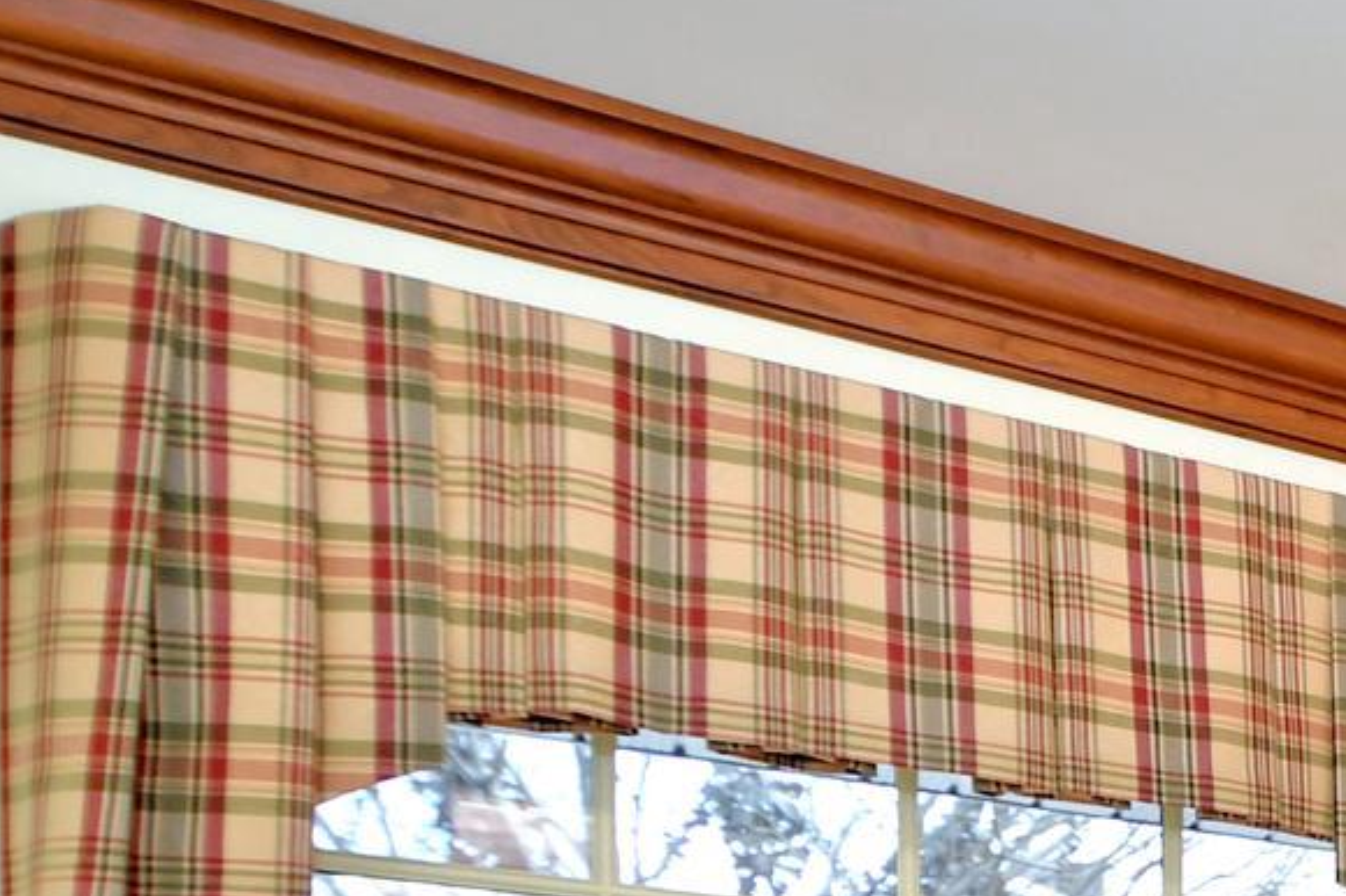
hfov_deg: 25.5
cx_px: 2130
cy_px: 1419
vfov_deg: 20.8
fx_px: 1980
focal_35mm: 53
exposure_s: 1/250
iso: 640
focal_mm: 10
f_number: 4.5
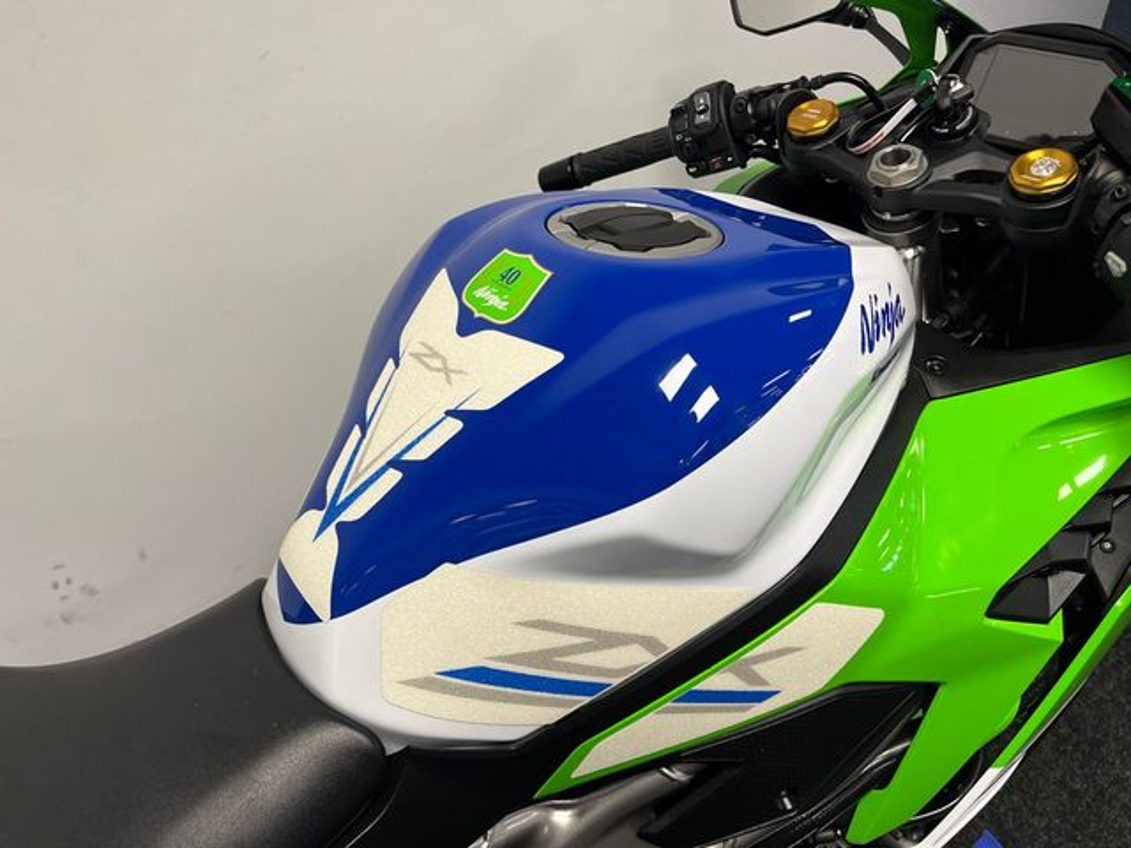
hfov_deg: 67.3
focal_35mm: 26
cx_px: 566
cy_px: 424
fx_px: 849
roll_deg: +0.4
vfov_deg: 53.1
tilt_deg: -39.6
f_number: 1.6
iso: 125
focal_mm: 5.1
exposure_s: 1/100
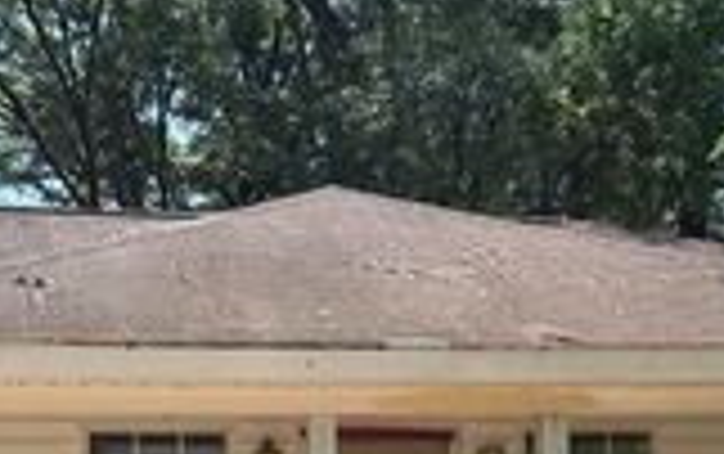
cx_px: 315
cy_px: 582
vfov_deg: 15.8
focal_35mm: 79
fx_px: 1560
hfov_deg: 26.1
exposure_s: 1/1855
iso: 80
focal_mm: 6.76
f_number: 1.78
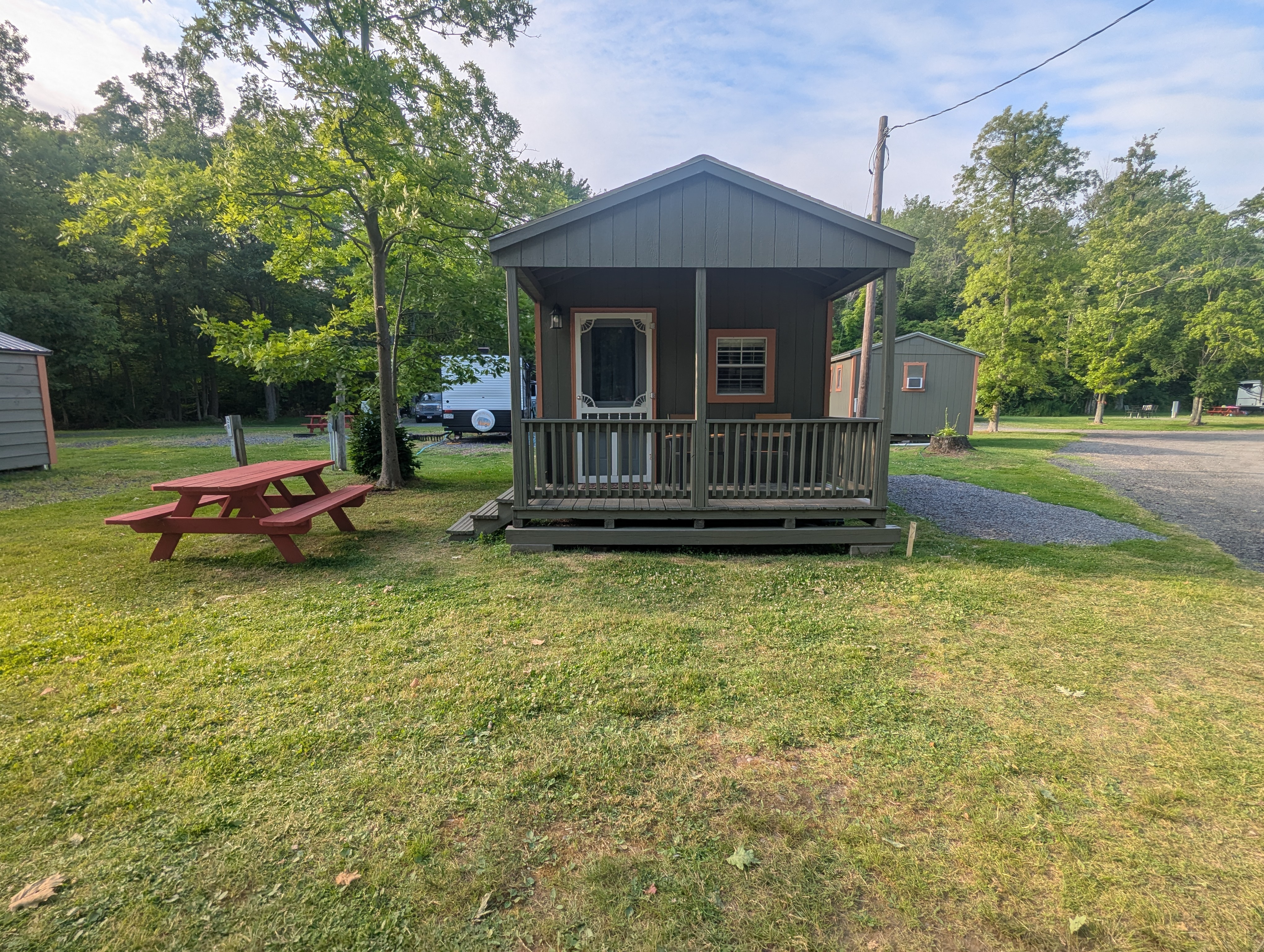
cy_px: 476
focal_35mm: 16
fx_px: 585
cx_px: 632
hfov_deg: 94.4
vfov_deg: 78.2
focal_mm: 2.35
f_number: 2.2
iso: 41
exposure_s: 1/861
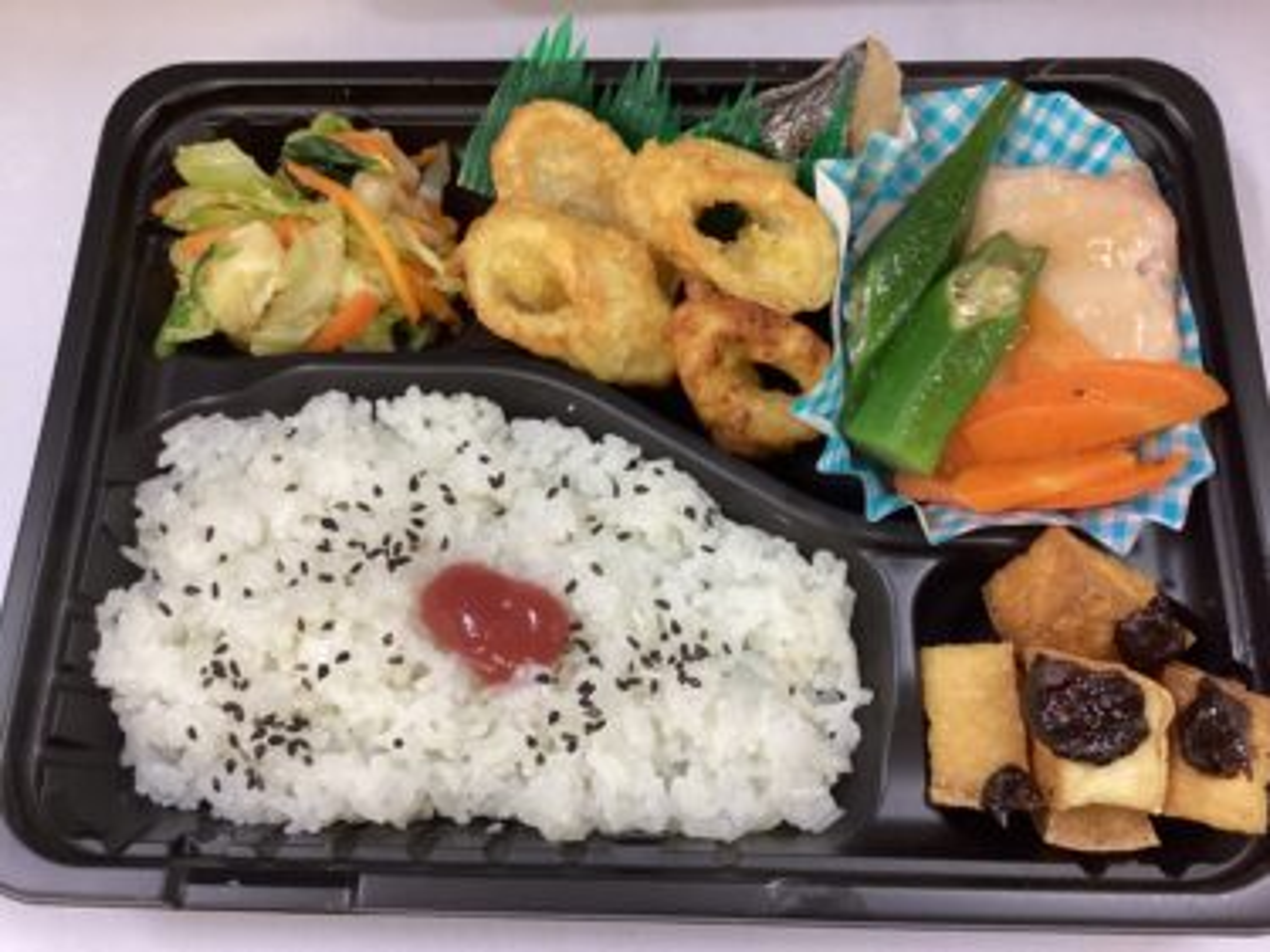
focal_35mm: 31
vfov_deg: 45.4
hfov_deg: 58.4
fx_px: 1137
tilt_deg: -70.5
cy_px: 476
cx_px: 635
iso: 200
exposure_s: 1/60
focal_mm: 3.3
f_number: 2.4
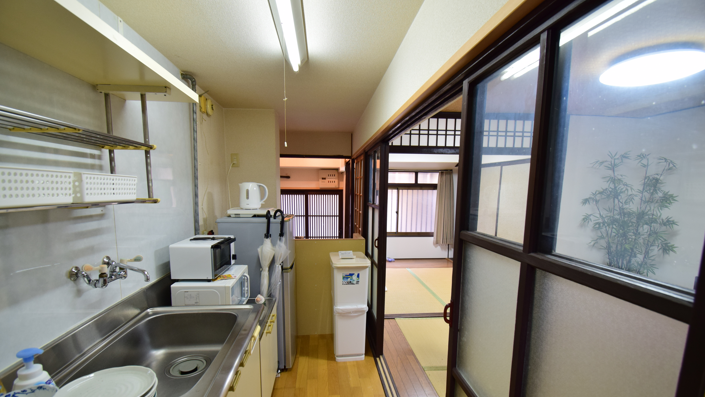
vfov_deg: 66.6
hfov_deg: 99.4
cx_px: 349
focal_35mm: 16
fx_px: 299
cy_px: 234
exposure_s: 1/20
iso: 400
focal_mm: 10
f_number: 5.6
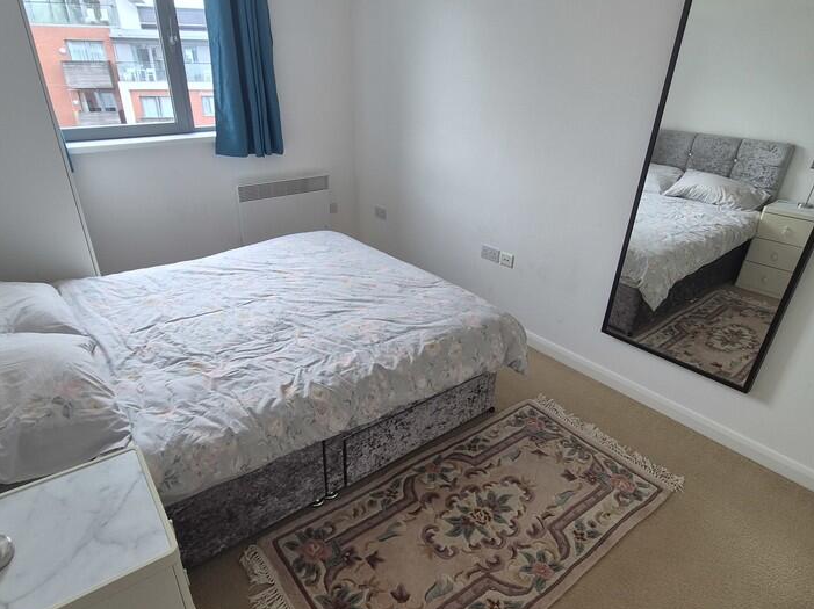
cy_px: 325
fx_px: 447
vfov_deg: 68.6
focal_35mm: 19
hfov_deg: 84.6
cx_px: 388
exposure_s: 1/100
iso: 64
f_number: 2.2
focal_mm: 2.2
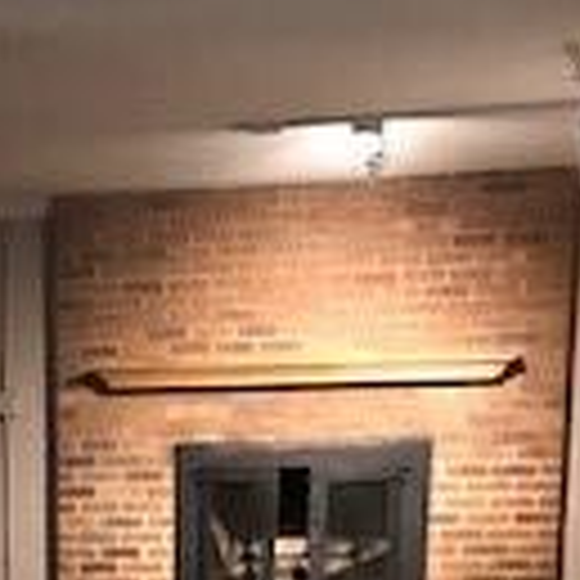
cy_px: 1178
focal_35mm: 123
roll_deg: +1.4
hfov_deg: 13.9
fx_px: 2332
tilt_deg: -18.1
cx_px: -49
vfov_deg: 12.4
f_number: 1.8
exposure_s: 1/6
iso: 100
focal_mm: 3.99
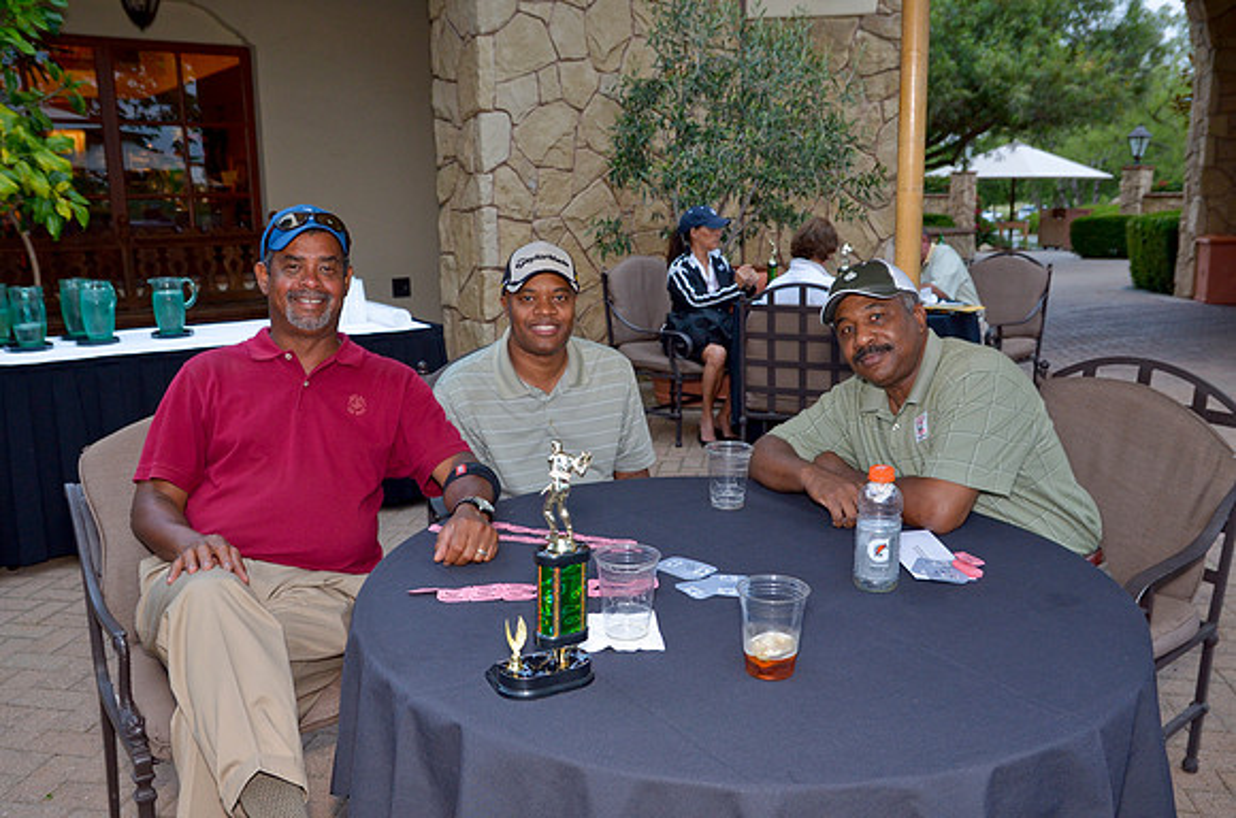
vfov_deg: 39.8
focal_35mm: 33
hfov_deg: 57.3
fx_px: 1131
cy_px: 409
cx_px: 618
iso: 400
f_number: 4
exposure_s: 1/80
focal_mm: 22
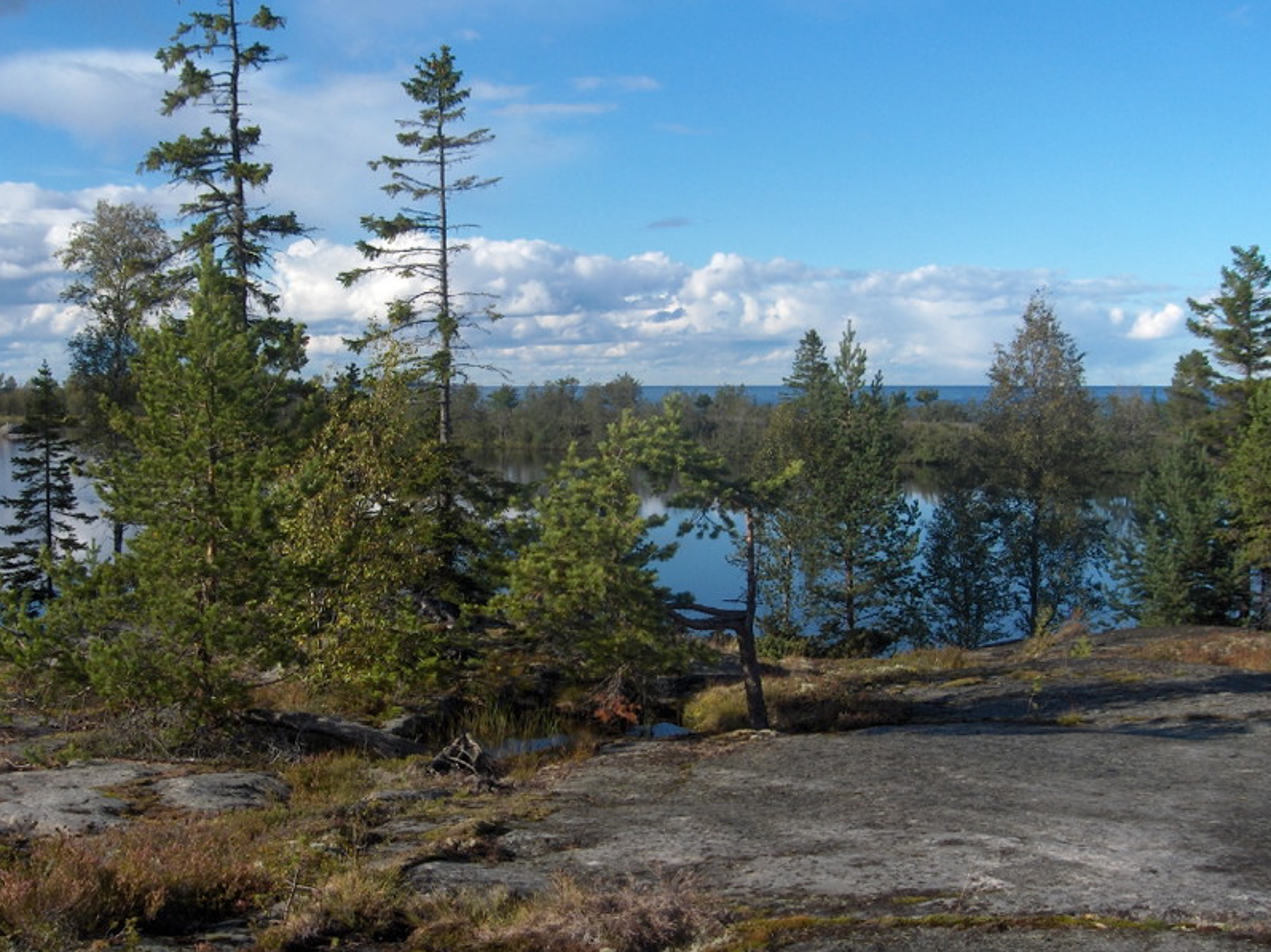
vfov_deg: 30.9
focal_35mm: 47
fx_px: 1725
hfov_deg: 40.3
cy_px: 486
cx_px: 534
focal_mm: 8
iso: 100
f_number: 4.8
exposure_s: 1/408
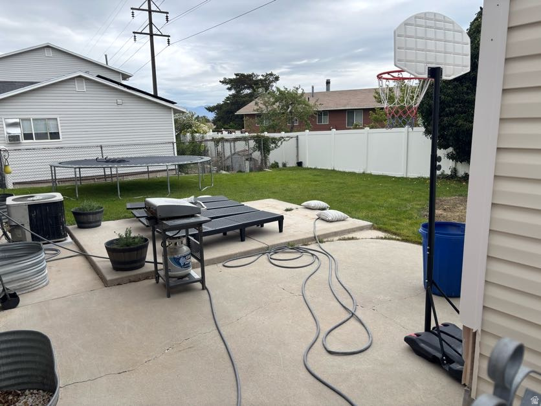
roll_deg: +1.8
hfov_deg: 67.3
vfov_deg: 53.1
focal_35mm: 26
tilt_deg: -11.0
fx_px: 406
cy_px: 203
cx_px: 270
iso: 50
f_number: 1.6
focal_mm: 5.96
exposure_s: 1/1949
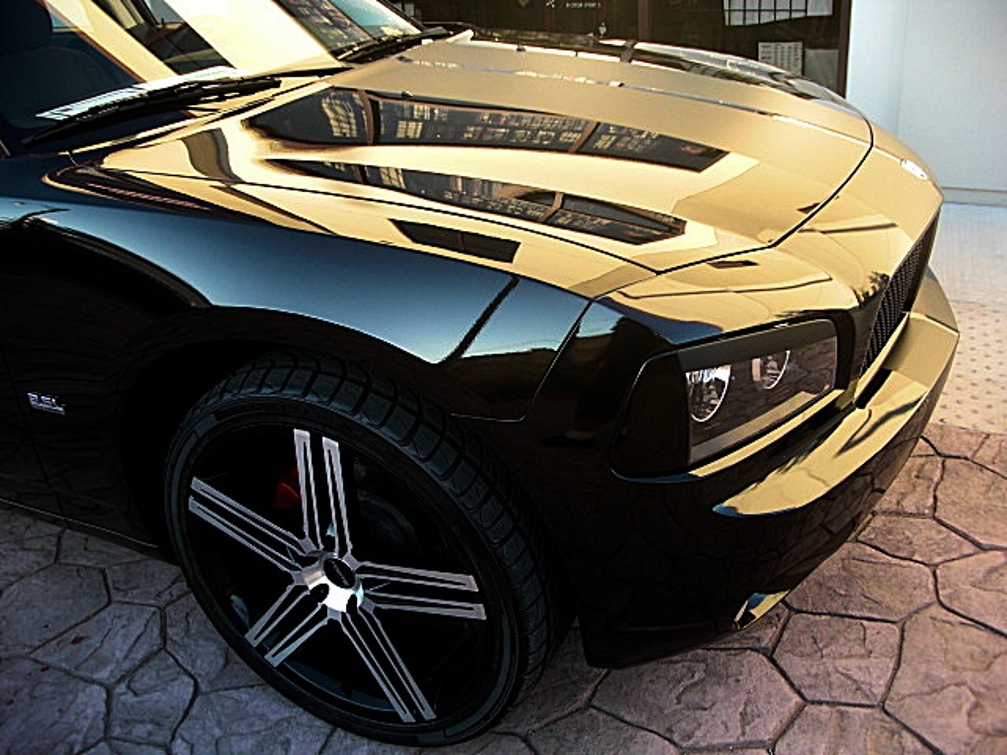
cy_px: 378
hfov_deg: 51.4
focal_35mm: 36
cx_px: 504
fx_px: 1047
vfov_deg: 39.7
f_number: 2.8
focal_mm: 6.3
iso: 100
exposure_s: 1/125
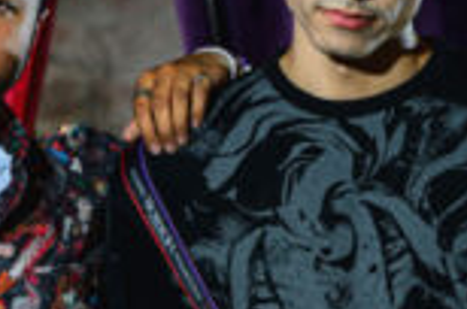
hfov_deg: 3.0
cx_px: 167
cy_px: 345
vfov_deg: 2.0
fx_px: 8855
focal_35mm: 684
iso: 160
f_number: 4
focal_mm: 175
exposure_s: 1/200
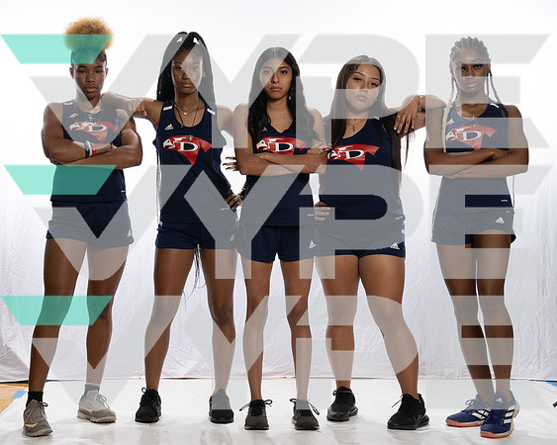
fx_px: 1032
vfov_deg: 24.3
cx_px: 224
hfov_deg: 30.1
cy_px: 209
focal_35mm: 63
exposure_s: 1/250
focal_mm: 47
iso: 1250
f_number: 11
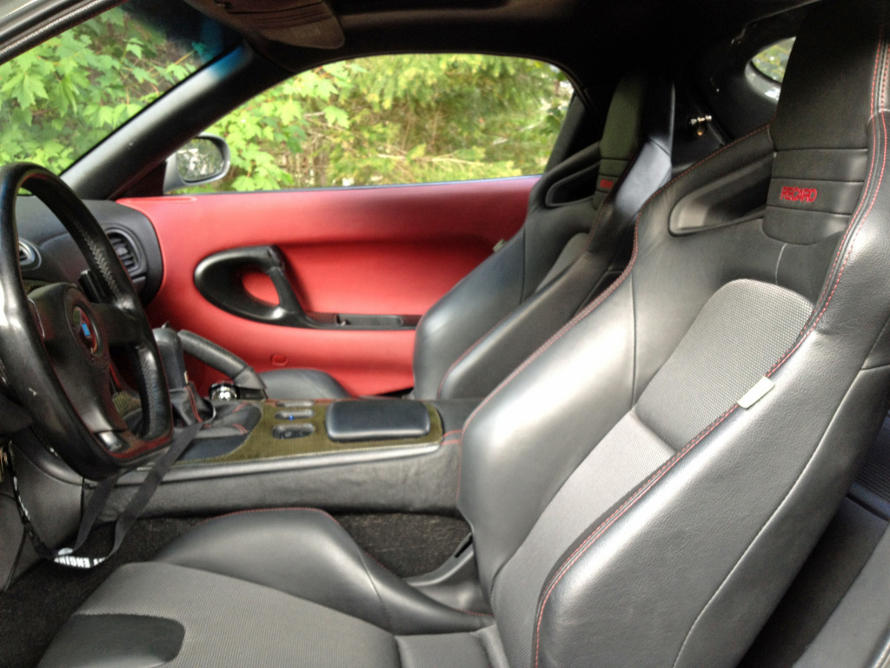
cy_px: 334
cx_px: 445
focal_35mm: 35
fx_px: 900
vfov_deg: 40.7
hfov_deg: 52.6
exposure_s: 1/20
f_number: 2.4
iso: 100
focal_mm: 4.3
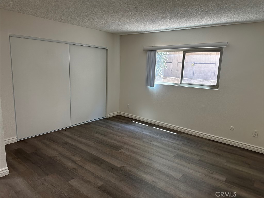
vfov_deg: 56.8
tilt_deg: -10.0
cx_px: 132
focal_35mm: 24
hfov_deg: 71.6
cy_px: 99
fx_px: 183
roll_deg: -1.9
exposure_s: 1/120
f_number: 1.78
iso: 200
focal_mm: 6.86
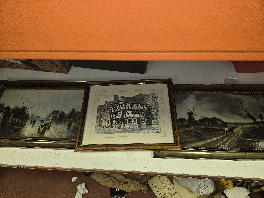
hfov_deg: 73.9
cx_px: 132
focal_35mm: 23
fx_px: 175
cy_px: 99
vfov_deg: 58.9
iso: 100
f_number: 1.8
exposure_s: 1/25
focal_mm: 5.4
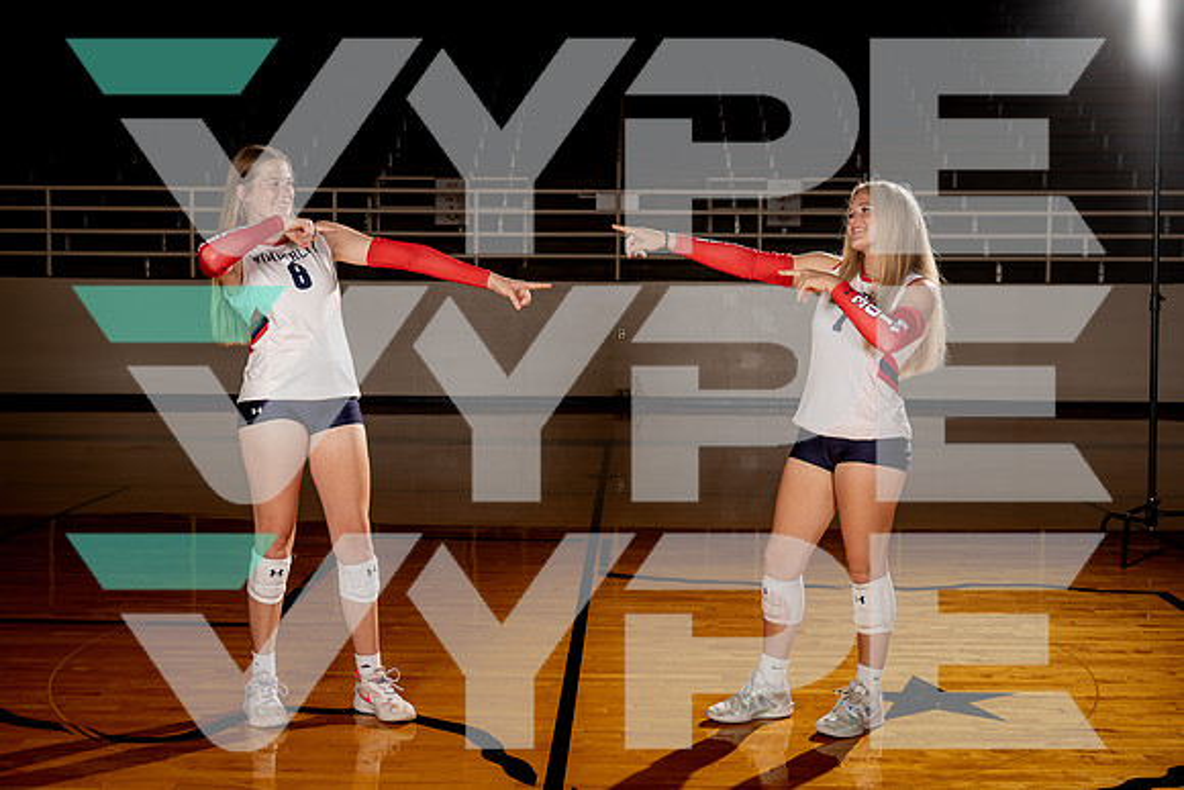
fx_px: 1579
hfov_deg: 41.1
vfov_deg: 28.1
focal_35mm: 48
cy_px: 395
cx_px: 592
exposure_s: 1/250
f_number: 5.6
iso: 100
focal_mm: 48
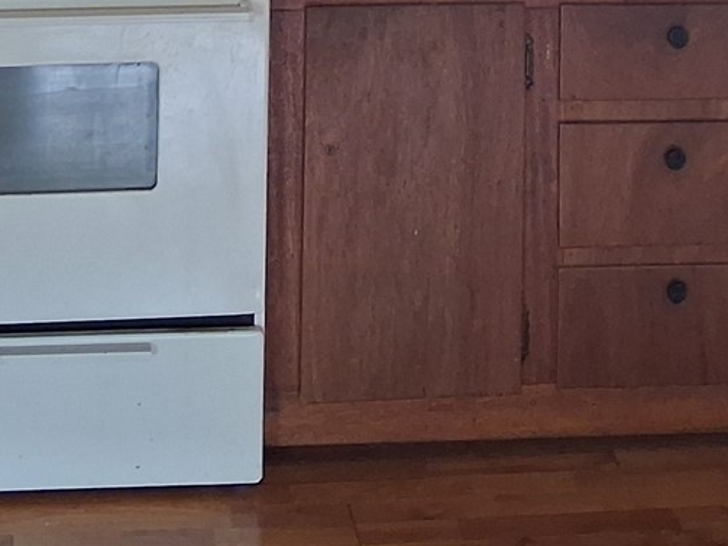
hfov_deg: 19.1
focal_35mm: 103
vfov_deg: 12.8
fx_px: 2166
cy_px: -495
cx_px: 295
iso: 400
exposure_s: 1/33
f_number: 1.8
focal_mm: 4
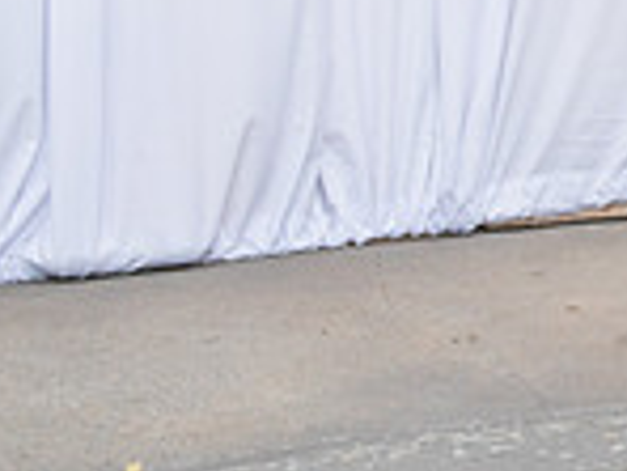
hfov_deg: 11.3
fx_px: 2916
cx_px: 1199
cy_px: -39
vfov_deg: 9.1
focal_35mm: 161
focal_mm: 32
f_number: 5
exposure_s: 1/160
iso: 500
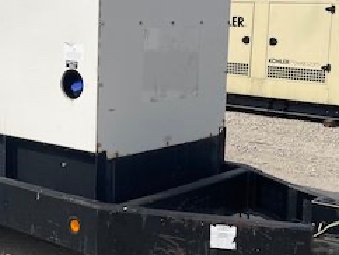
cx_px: 49
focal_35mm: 66
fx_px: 647
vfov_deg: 22.2
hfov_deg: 28.5
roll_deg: -0.1
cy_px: 97
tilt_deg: -6.1
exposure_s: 1/7937
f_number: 1.6
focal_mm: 5.1
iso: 32
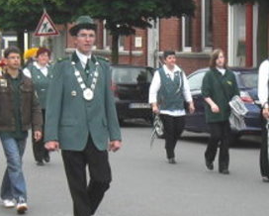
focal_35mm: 109
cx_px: 229
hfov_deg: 17.4
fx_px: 868
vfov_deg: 14.0
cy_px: 25
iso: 80
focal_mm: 7.9
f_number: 4
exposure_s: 1/400
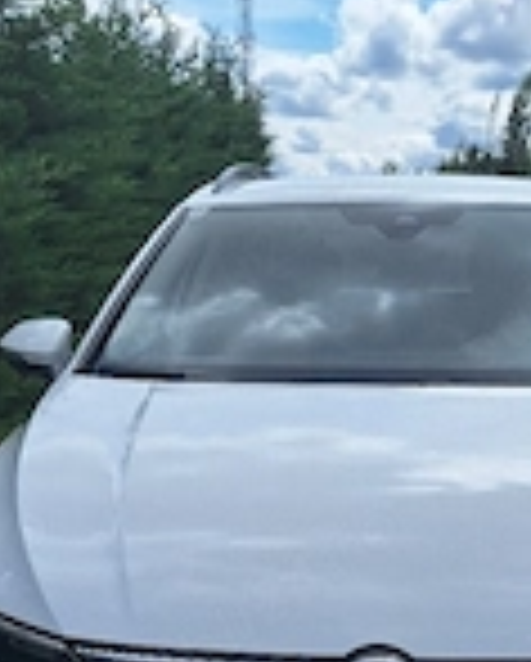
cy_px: 671
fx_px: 1196
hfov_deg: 24.9
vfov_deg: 28.8
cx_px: 342
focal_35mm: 61
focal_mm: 5.54
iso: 40
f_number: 1.8
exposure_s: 1/5000
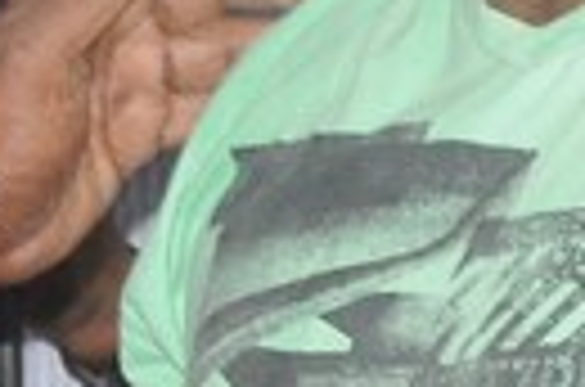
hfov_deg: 3.8
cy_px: 9
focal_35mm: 532
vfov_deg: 2.6
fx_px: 8623
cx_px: -711
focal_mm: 45
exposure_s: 1/125
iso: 1250
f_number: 11
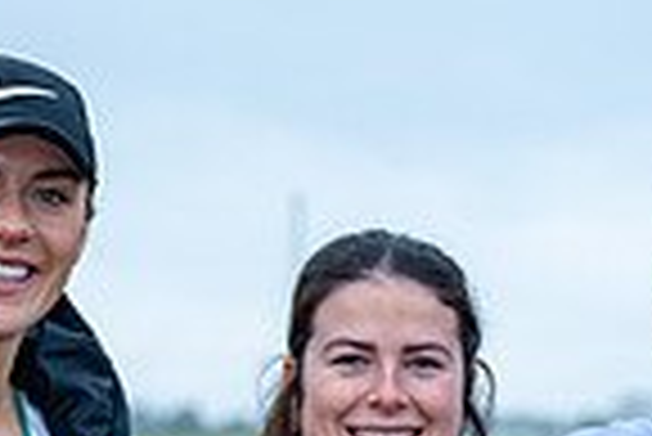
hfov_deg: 9.6
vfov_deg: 6.4
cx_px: 661
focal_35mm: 212
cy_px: 721
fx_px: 3843
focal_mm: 53
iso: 100
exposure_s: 1/250
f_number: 2.8
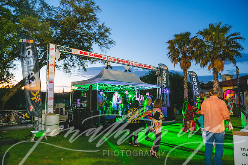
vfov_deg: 53.2
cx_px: 124
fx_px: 165
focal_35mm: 24
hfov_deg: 73.7
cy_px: 82
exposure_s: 1/30
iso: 800
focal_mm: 24
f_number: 3.5
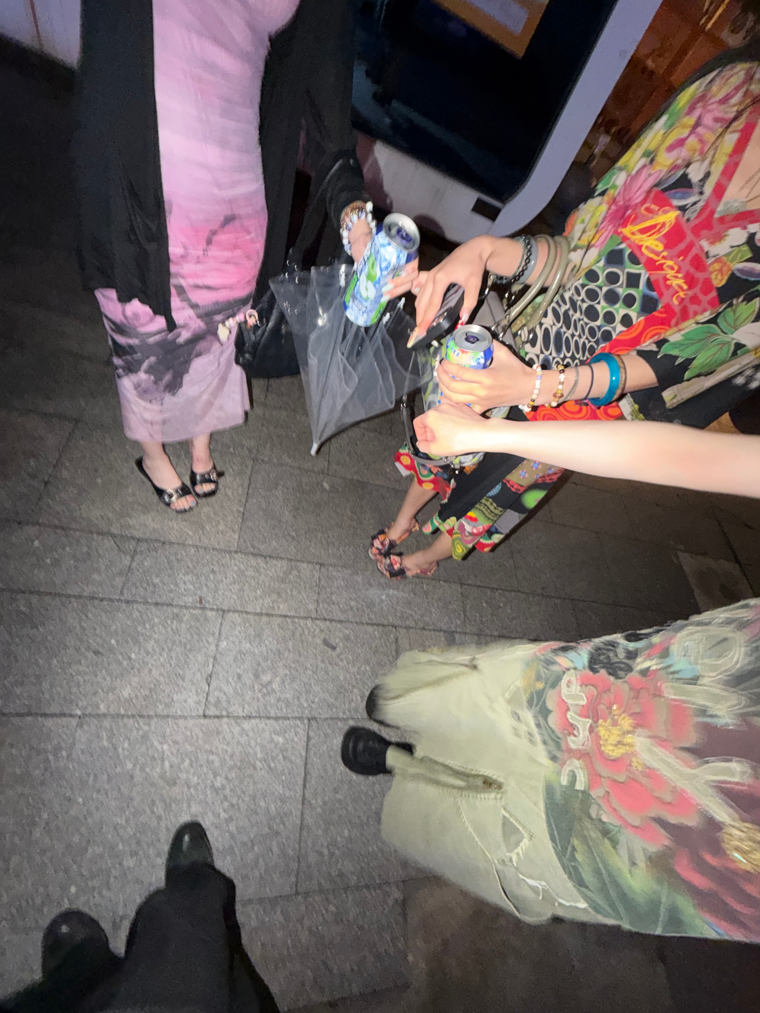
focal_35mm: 14
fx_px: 410
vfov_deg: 102.1
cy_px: 506
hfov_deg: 85.7
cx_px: 380
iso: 400
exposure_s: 1/21
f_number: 2.2
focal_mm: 2.22
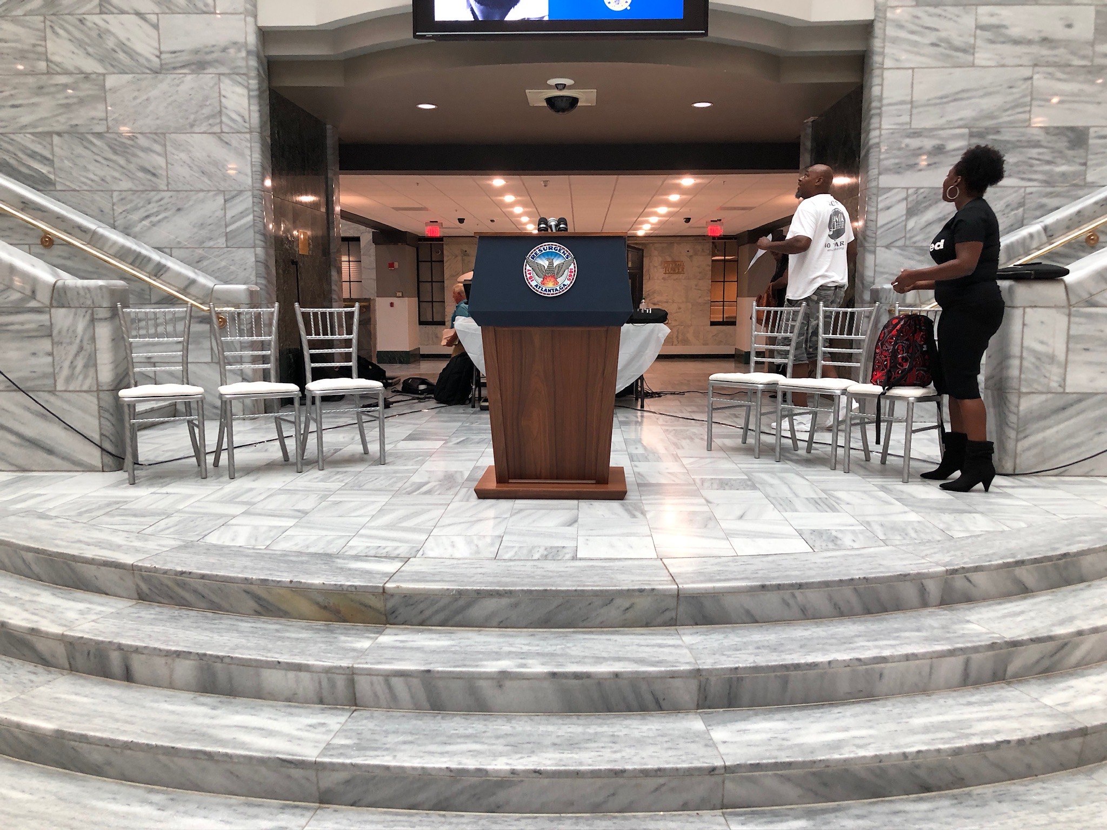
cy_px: 415
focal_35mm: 28
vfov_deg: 49.7
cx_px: 554
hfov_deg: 63.4
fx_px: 895
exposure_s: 1/30
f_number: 1.8
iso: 40
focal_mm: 3.99
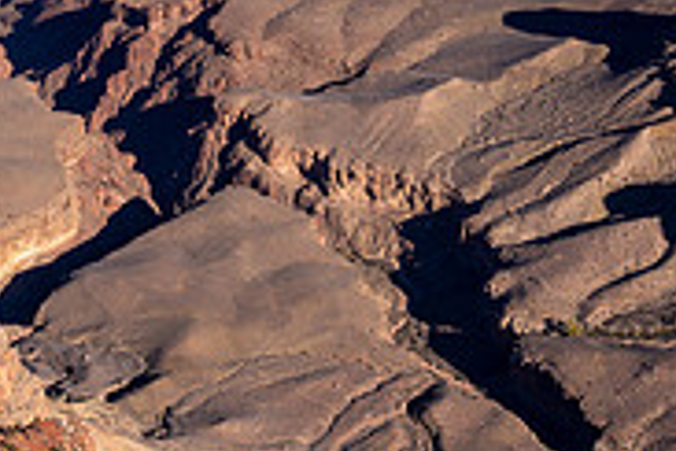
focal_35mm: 77
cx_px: 185
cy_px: -63
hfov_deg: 26.0
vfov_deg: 17.1
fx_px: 1446
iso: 400
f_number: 8
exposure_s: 1/1600
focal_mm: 24
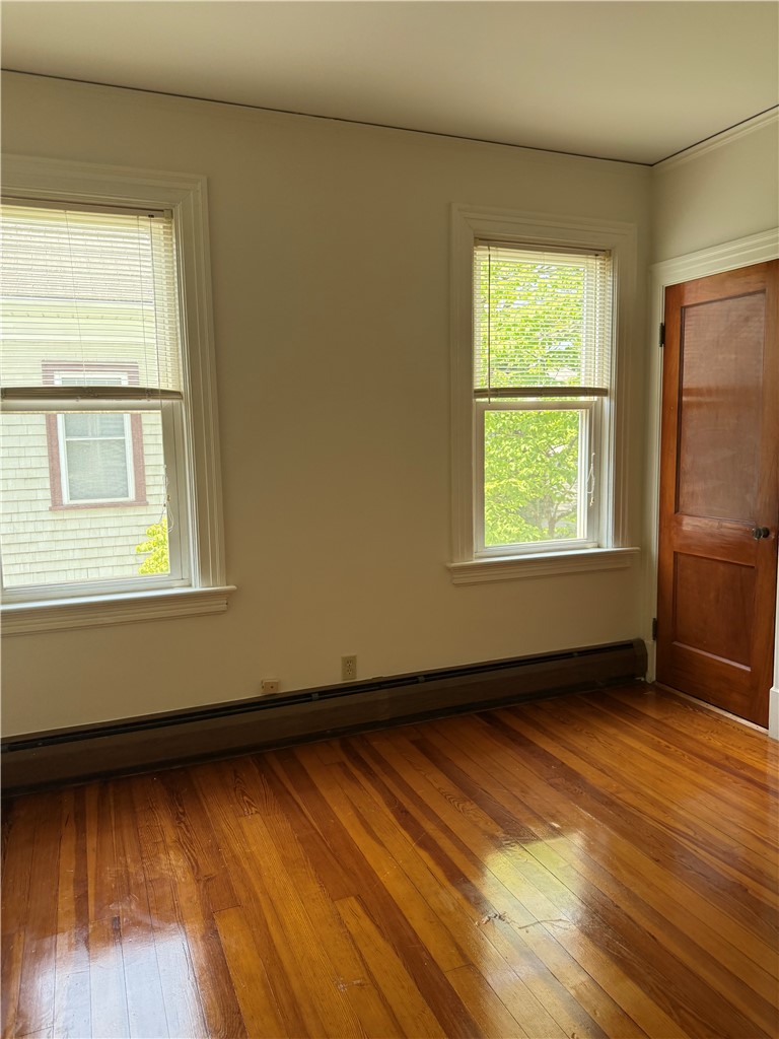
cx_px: 390
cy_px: 520
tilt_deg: -4.7
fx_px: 720
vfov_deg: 71.6
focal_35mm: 24
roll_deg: +1.6
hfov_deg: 56.8
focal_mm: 6.76
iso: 160
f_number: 1.78
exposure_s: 1/228
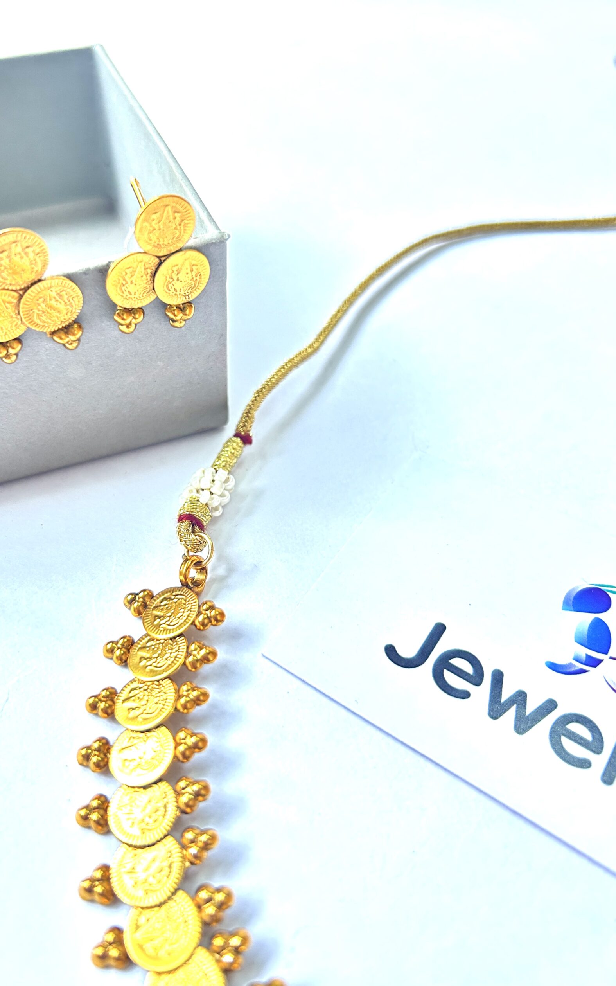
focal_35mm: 28
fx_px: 752
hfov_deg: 44.3
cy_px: 489
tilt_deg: -49.8
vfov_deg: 66.5
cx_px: 244
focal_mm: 5.7
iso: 160
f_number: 1.5
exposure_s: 1/50
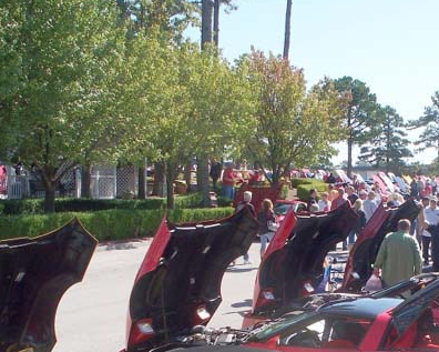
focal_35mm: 71
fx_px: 923
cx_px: 347
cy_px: 249
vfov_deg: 21.4
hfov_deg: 26.3
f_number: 5
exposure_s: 1/250
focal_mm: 7.54
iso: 64
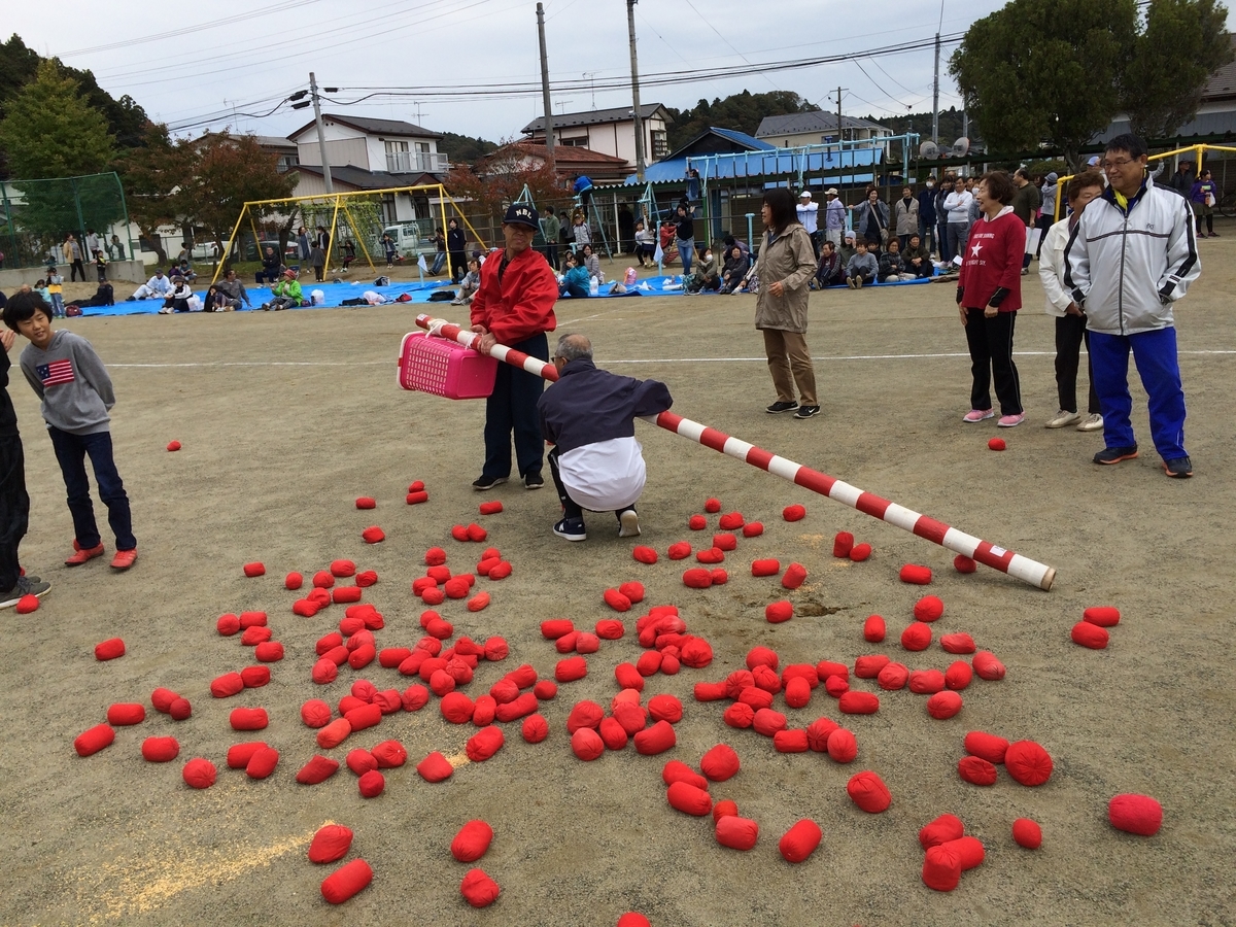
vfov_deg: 48.2
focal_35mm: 29
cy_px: 464
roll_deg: +5.2
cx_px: 618
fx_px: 1035
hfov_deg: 61.7
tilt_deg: -18.1
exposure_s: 1/1053
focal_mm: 4.15
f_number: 2.2
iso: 32
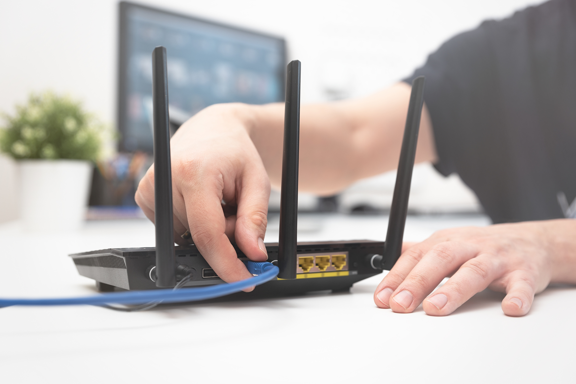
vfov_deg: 28.1
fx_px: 768
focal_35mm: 48
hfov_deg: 41.1
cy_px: 192
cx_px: 288
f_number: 4
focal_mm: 48
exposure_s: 1/100
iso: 200
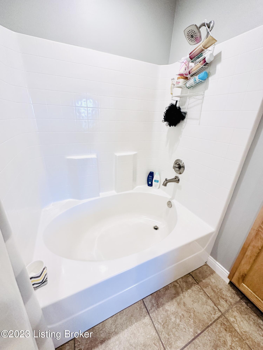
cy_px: 175
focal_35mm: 14
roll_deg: -2.3
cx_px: 132
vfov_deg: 102.1
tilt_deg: -22.3
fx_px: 142
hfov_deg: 85.7
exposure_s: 1/120
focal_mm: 2.22
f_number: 2.2
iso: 200
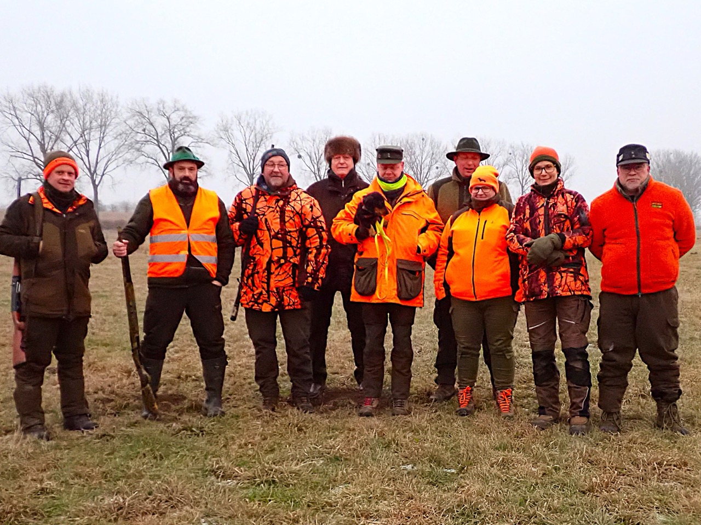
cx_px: 350
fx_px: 729
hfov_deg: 51.4
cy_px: 262
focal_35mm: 36
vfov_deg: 39.7
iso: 1600
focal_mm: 6.37
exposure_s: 1/250
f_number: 2.5
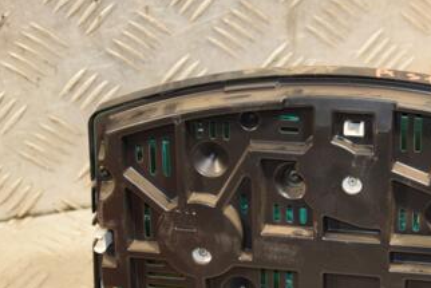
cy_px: 220
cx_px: 353
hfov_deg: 15.2
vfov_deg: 10.2
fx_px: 1605
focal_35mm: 134
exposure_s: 1/100
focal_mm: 48
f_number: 4.8
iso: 800
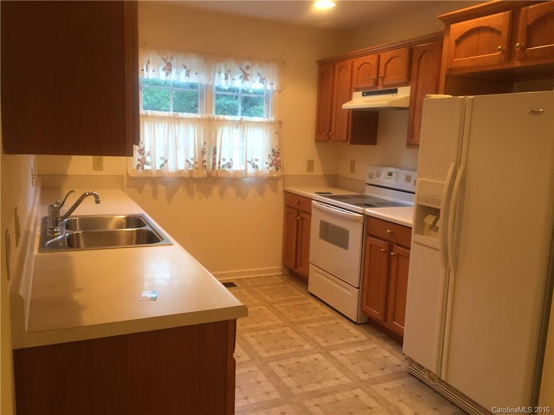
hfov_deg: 61.7
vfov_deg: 48.2
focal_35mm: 29
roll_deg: -2.4
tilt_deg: -8.2
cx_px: 277
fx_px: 464
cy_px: 208
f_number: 2.2
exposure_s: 1/30
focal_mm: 4.15
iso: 100
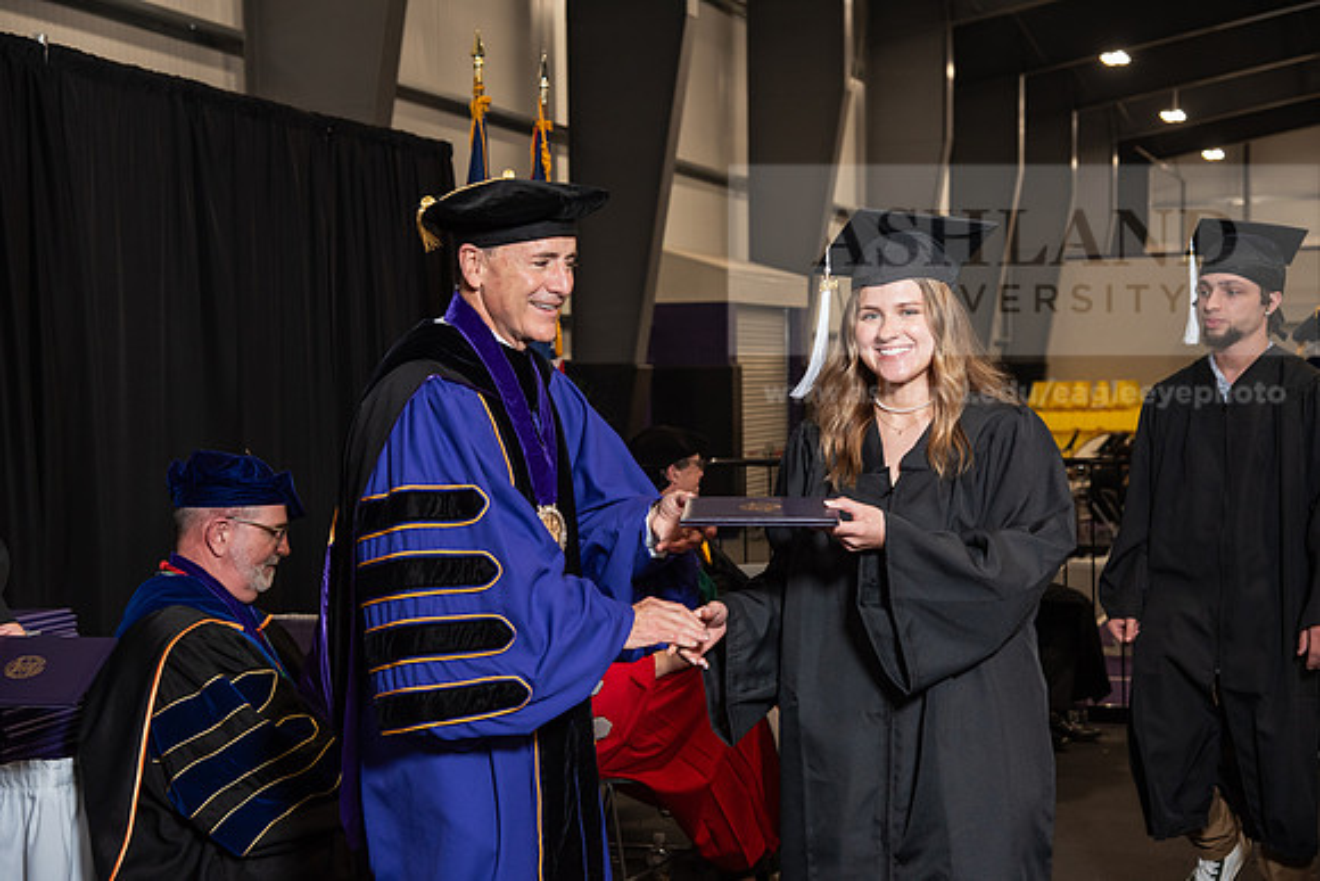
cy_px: 440
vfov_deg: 20.9
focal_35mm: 65
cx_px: 660
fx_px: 2384
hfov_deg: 31.0
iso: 1600
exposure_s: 1/125
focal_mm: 65
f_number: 5.6
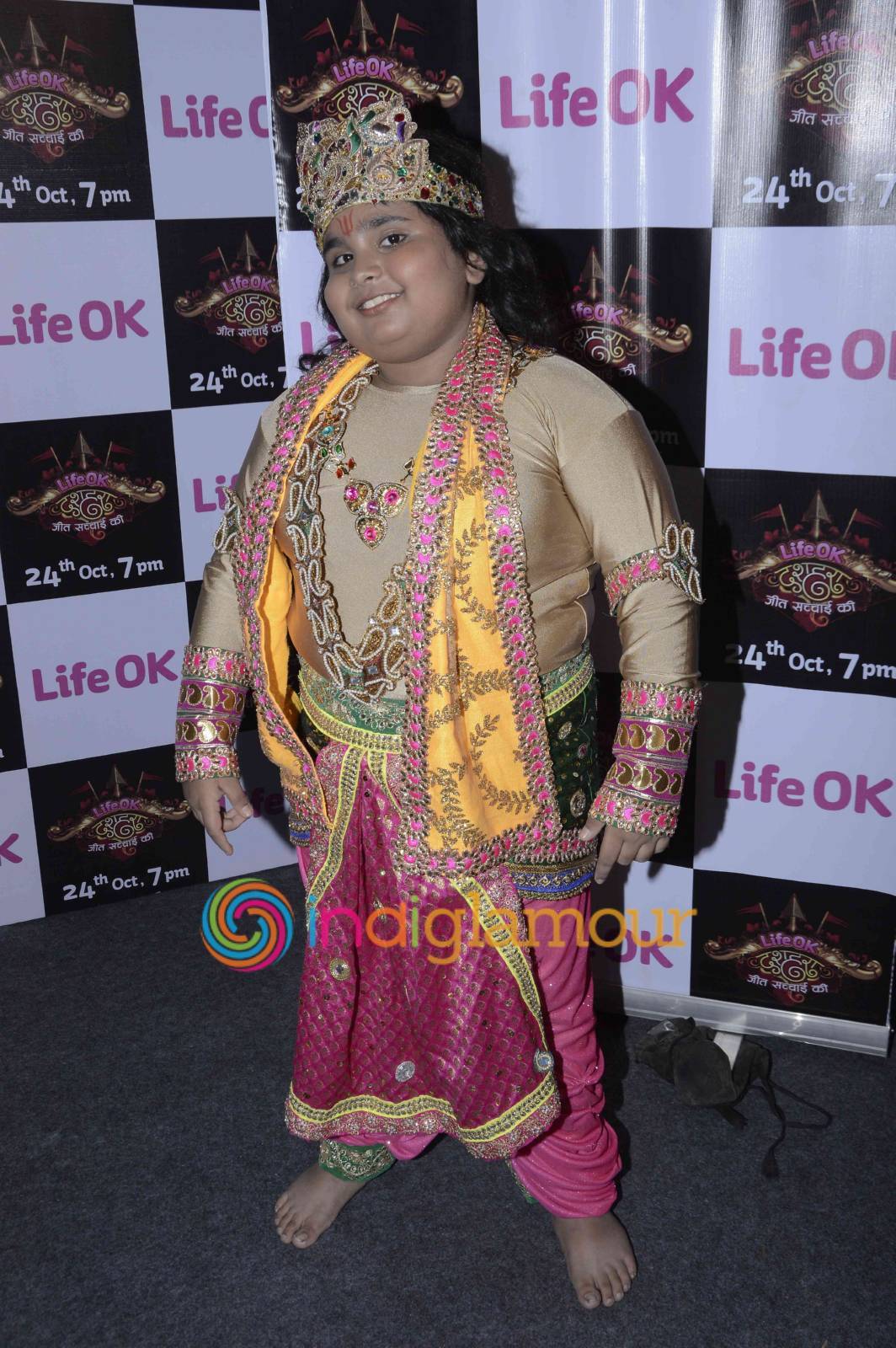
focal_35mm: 38
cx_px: 448
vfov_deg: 51.3
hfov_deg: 35.4
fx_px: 1402
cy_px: 674
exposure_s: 1/160
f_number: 9
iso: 400
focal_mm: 25
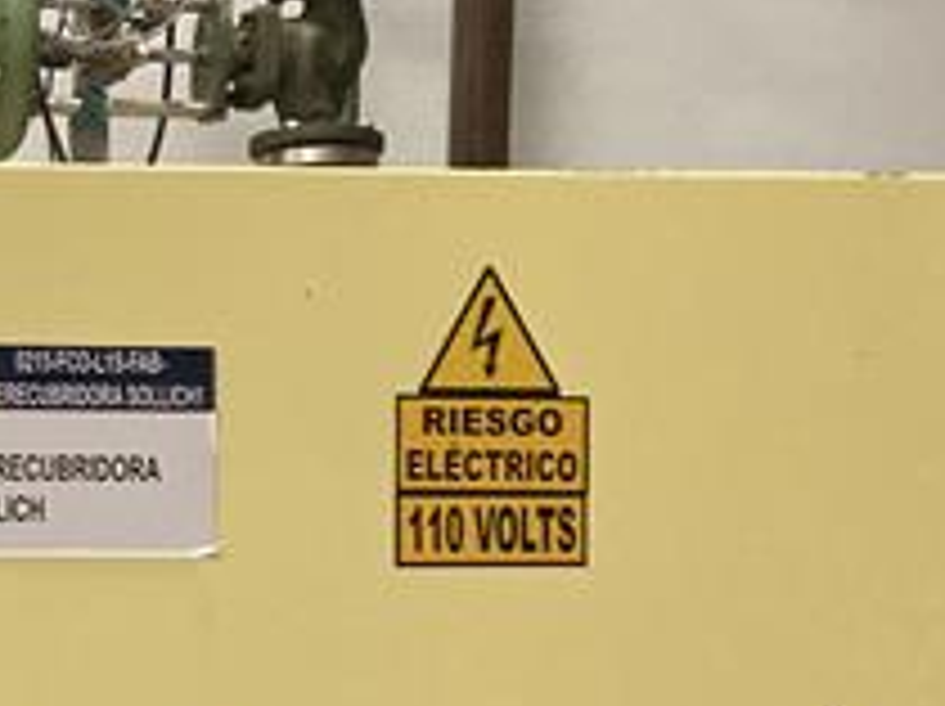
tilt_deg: -6.0
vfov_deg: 15.4
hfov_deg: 20.5
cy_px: 1039
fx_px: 2427
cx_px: -209
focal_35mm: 89
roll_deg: +0.1
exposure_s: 1/30
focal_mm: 3.99
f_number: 1.8
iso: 320
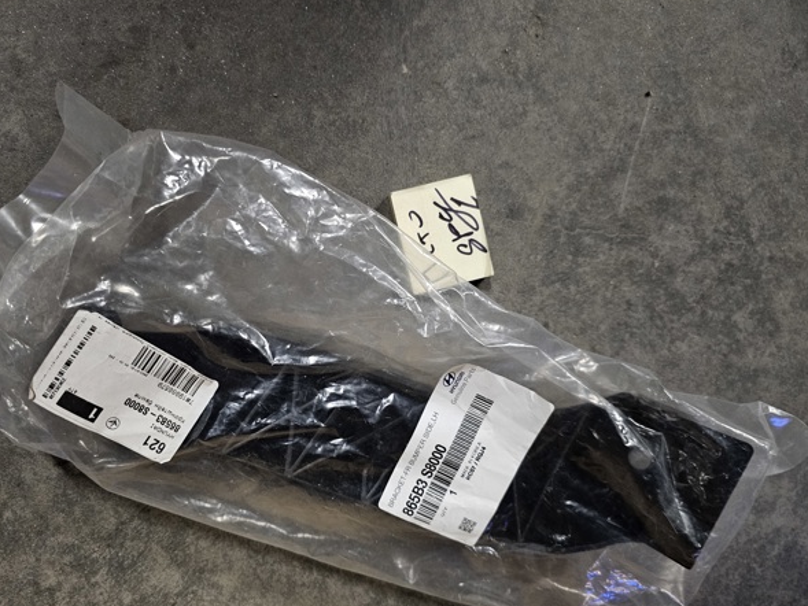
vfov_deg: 54.9
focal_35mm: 25
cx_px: 381
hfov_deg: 69.3
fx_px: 584
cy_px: 319
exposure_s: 1/33.3
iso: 500
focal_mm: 6.3
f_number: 1.7
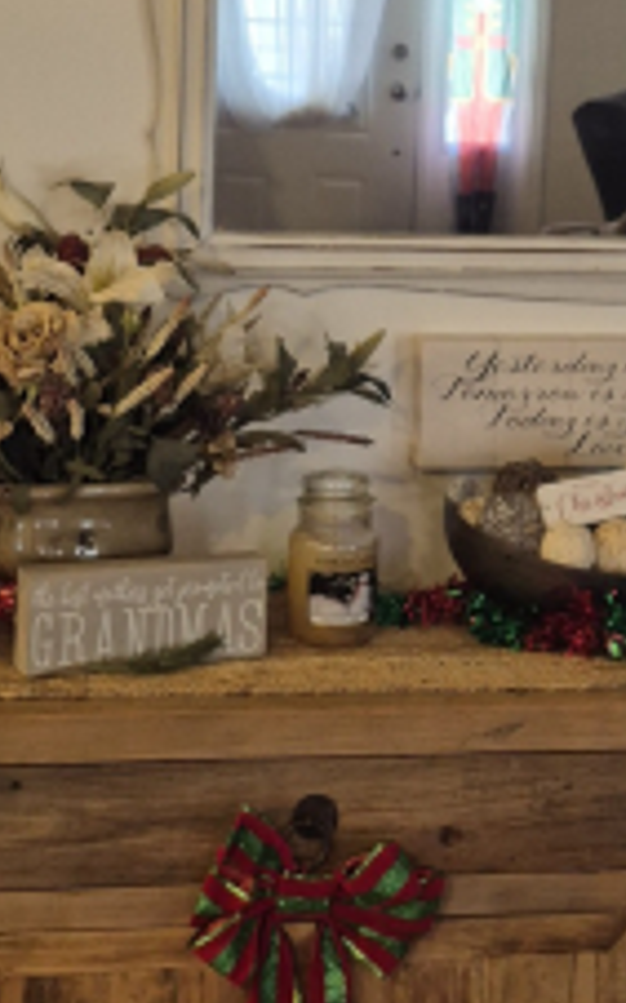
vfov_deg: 28.1
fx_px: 1968
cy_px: 224
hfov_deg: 18.1
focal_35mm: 72
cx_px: 355
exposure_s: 1/120
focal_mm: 5.4
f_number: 1.8
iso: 250
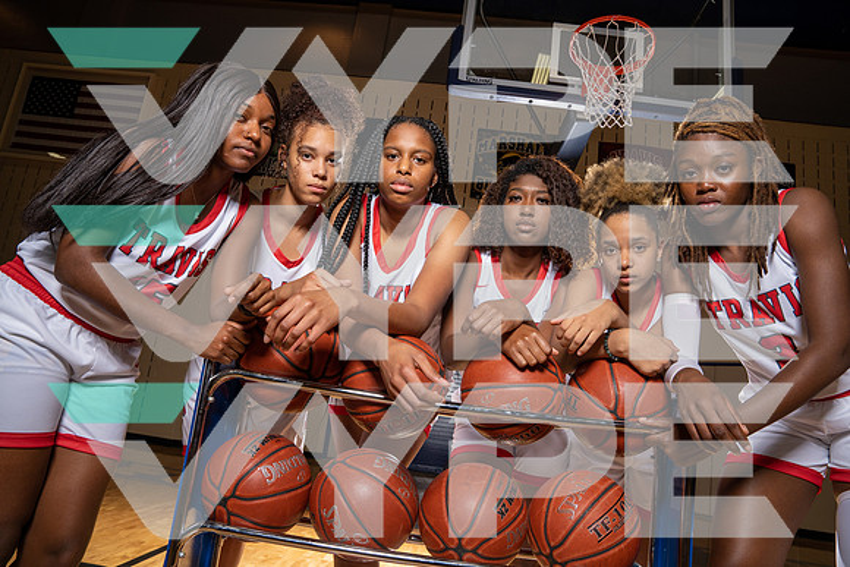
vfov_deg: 53.2
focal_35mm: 24
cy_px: 284
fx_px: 567
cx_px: 425
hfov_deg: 73.7
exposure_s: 1/250
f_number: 8
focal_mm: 24
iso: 400
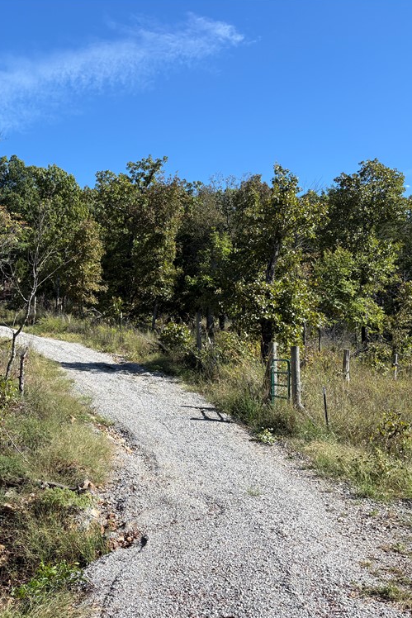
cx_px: 45
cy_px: 313
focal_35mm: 37
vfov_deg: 51.9
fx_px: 635
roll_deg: +0.2
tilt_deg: +7.6
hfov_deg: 34.1
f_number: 1.6
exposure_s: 1/1799
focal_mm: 5.96
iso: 50
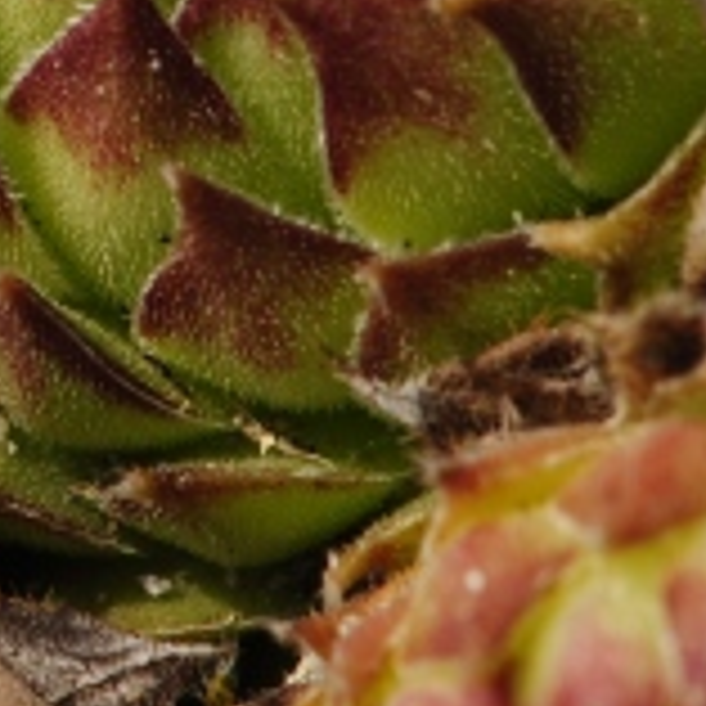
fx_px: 12787
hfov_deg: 3.1
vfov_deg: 3.1
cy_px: -468
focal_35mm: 554
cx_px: -576
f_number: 9
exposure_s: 1/320
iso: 100
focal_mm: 85
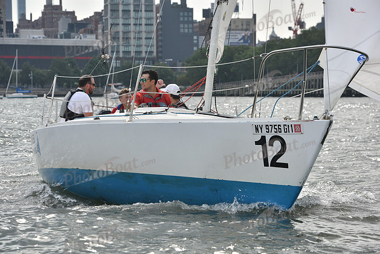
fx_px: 1267
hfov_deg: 17.1
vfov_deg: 11.4
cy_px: 127
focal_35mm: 120
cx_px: 190
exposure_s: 1/1250
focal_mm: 120
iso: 320
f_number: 8
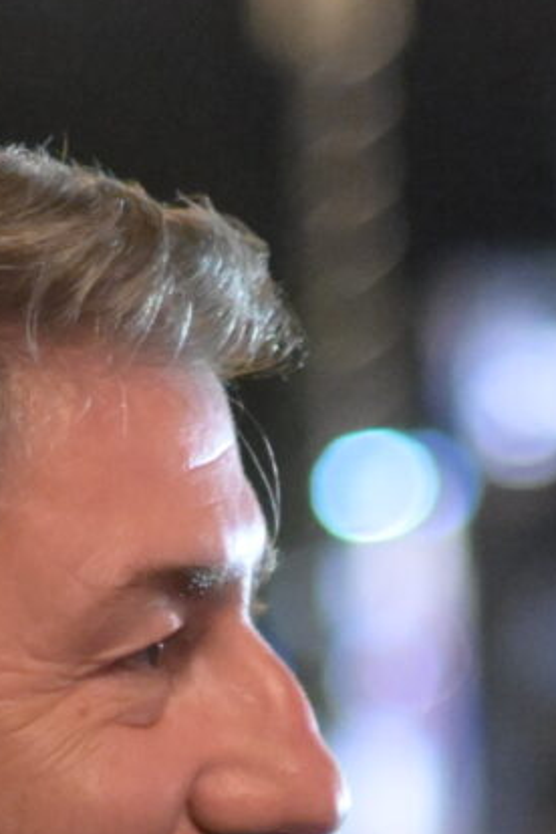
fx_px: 7158
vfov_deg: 6.5
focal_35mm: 309
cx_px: 759
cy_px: 1578
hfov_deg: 4.4
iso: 6400
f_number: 2
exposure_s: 1/250
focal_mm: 50
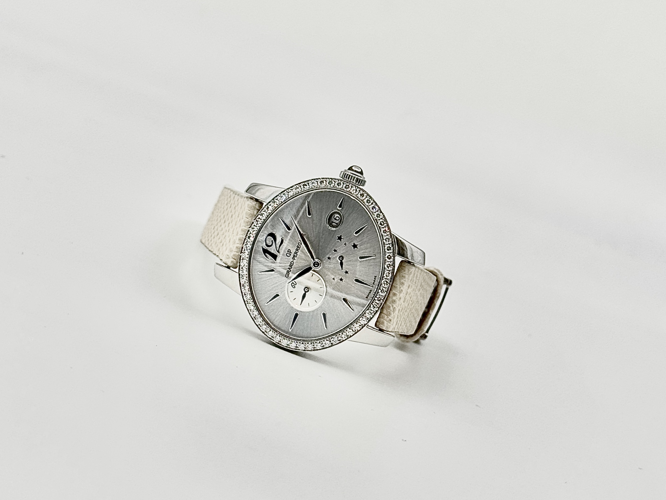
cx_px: 333
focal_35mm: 37
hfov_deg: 50.1
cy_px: 250
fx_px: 712
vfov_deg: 38.7
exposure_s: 1/484
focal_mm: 6.76
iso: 64
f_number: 1.78
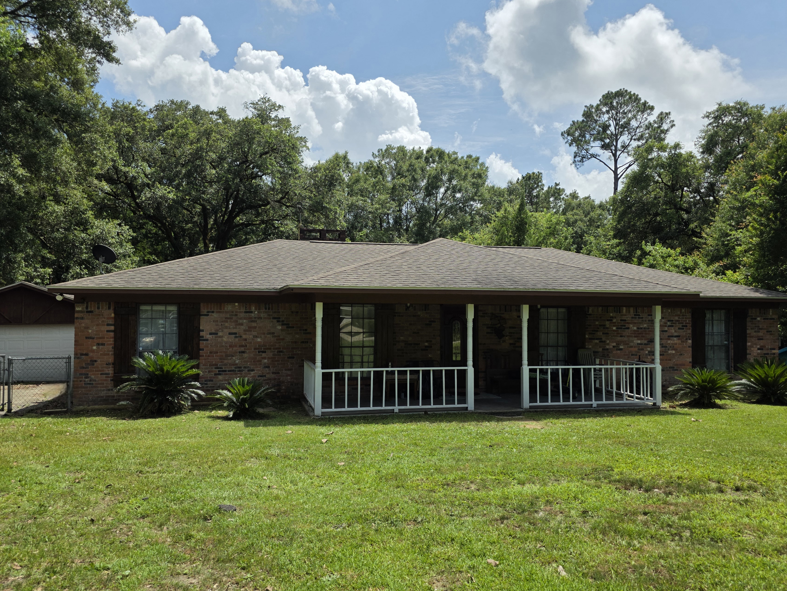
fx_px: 614
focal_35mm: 27
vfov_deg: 51.4
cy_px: 294
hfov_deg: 65.3
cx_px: 390
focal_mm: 6.3
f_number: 1.7
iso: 80
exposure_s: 1/10000
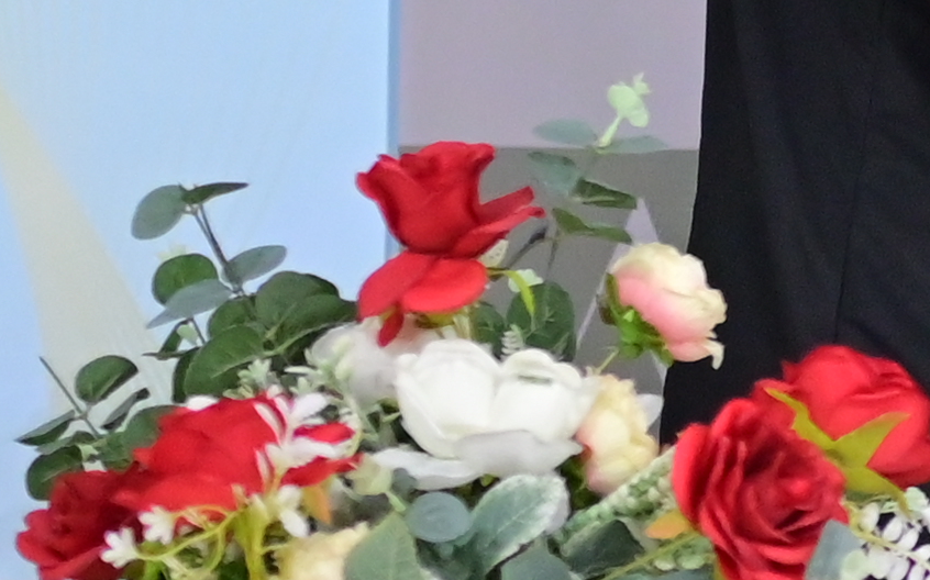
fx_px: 6461
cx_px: 2136
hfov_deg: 7.7
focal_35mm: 255
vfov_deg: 5.0
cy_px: -647
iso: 2000
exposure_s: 1/125
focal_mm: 35
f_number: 1.8
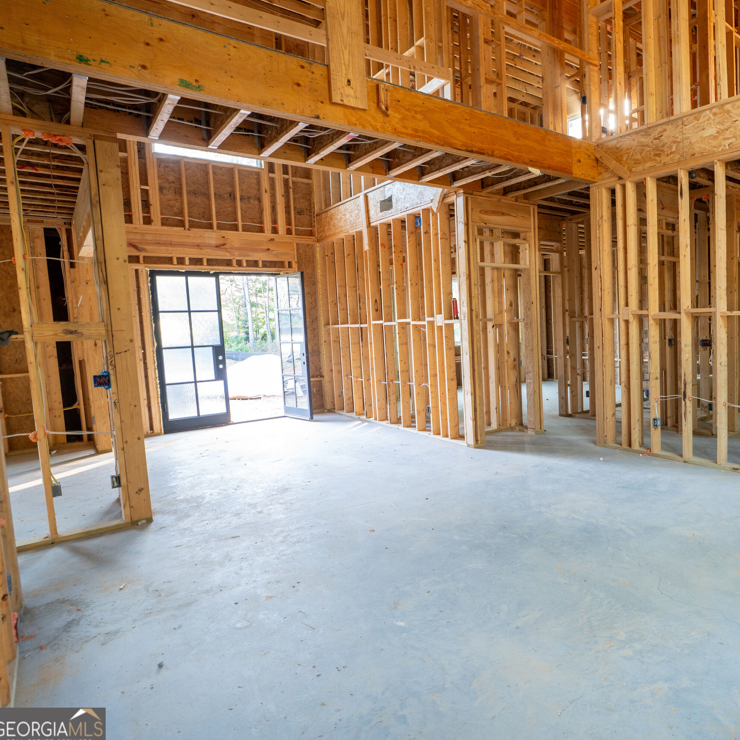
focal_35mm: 21
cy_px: 364
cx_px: 563
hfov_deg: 67.1
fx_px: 508
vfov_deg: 72.1
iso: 1250
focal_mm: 16
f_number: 5
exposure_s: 1/20
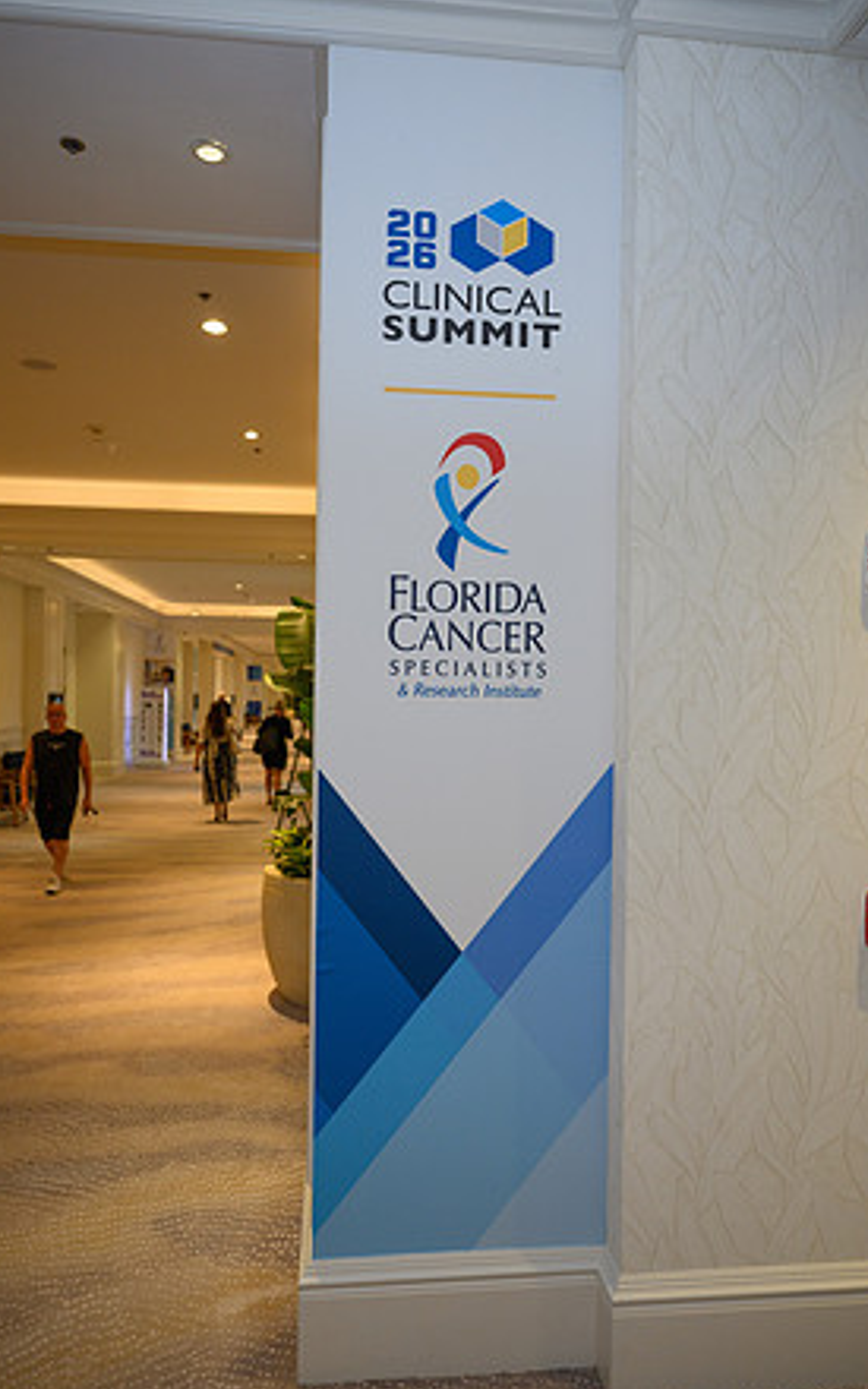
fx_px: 946
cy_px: 701
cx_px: 429
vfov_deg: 72.5
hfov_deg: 49.3
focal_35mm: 25
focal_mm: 24
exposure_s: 1/200
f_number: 2.8
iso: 1000
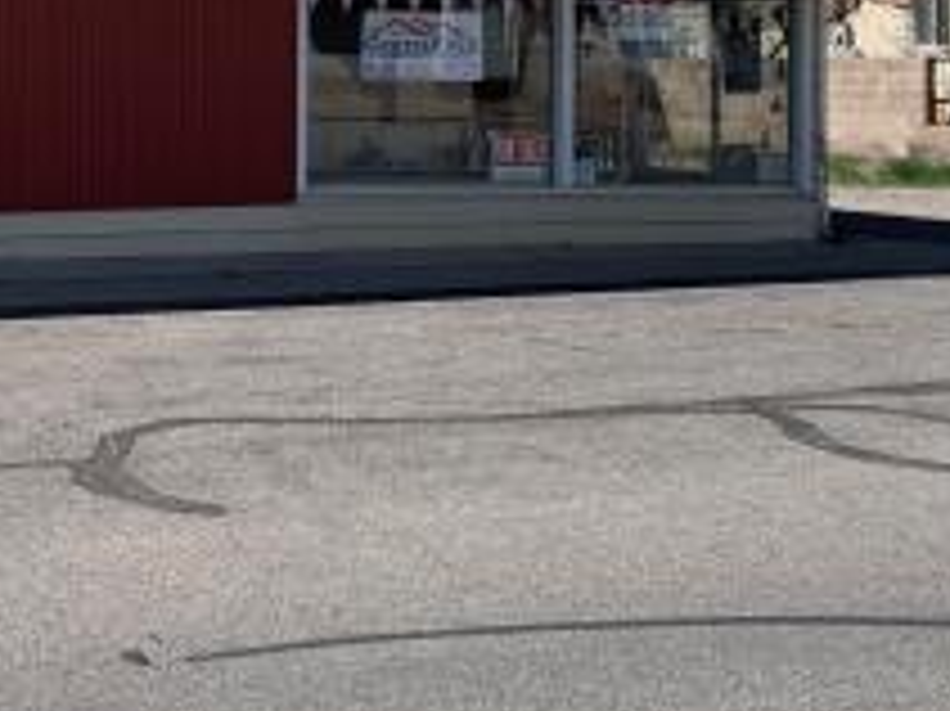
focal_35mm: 79
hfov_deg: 24.4
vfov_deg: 18.3
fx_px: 2167
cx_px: 212
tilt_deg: +2.2
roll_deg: -0.3
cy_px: 58
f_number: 1.8
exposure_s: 1/1992
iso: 25
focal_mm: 4.25
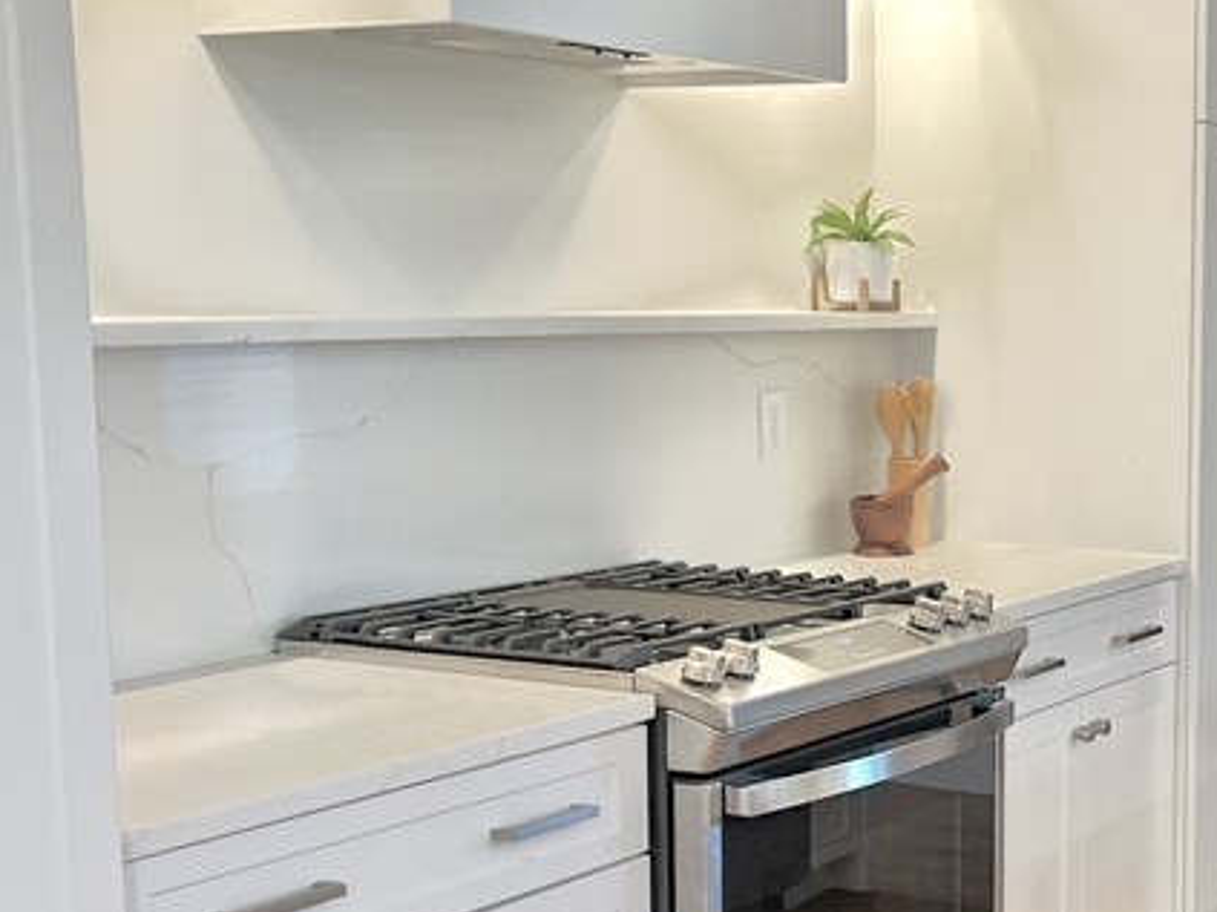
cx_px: 1099
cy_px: 587
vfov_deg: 23.2
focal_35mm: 63
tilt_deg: -8.2
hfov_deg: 29.4
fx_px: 2214
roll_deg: -0.1
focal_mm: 5.7
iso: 125
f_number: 1.5
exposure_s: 1/120
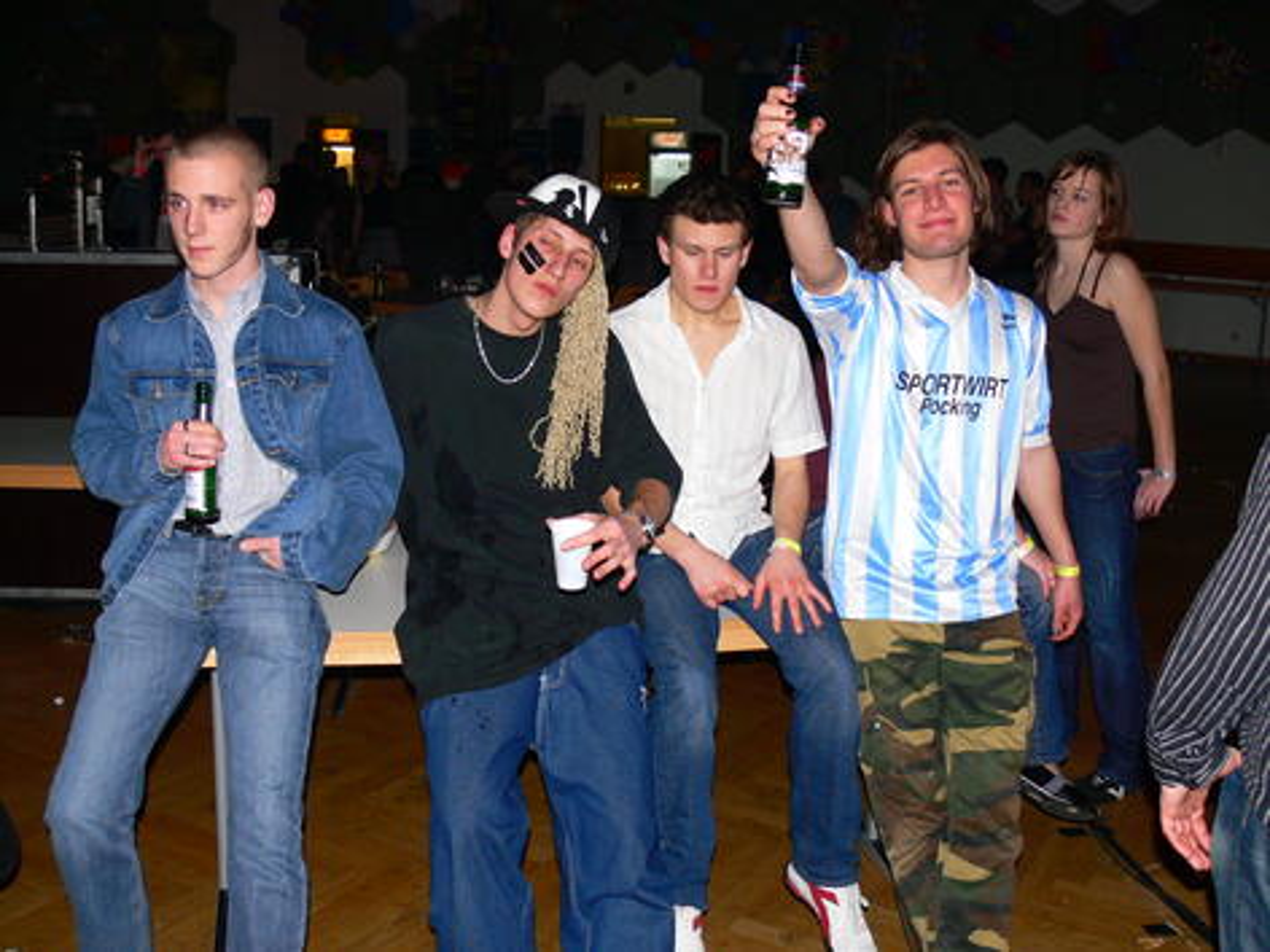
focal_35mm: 37
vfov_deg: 38.7
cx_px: 635
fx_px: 1357
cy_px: 476
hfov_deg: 50.1
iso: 100
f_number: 2.8
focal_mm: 7.8
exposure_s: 1/30
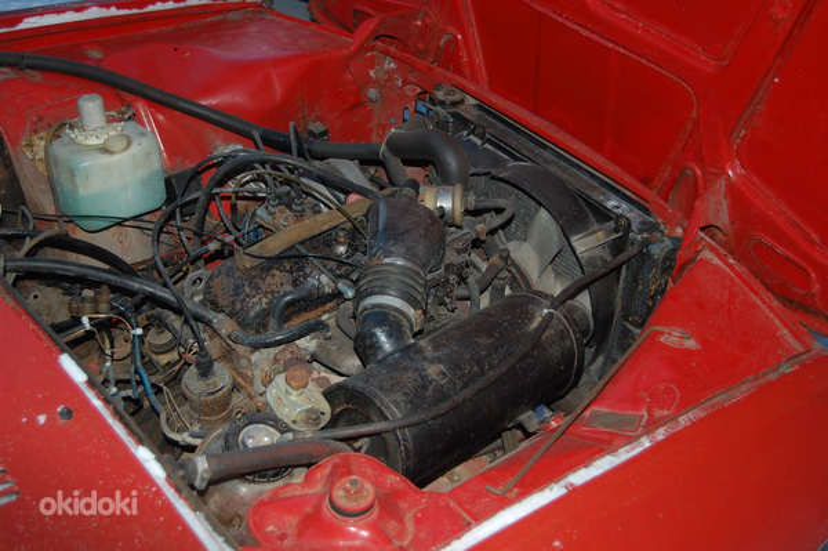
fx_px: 1310
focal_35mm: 57
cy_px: 276
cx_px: 414
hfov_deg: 35.1
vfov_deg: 23.7
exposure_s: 1/60
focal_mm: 38
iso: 400
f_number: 5
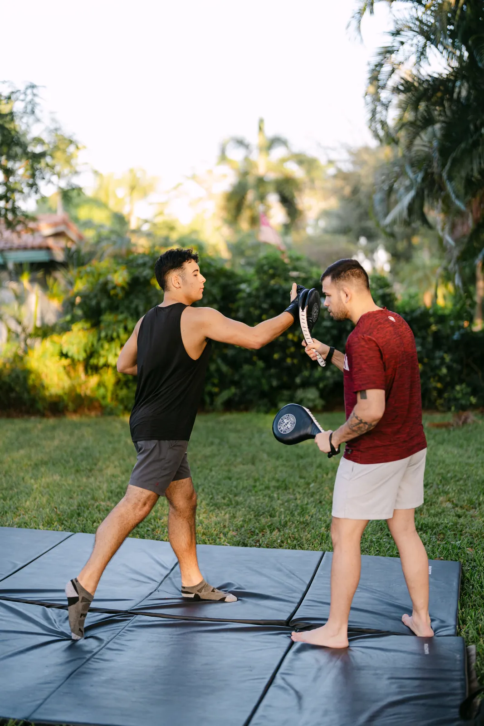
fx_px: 1008
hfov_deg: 27.0
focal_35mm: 50
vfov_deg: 39.6
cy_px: 363
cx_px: 242
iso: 640
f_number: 1.2
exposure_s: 1/2500
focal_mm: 50
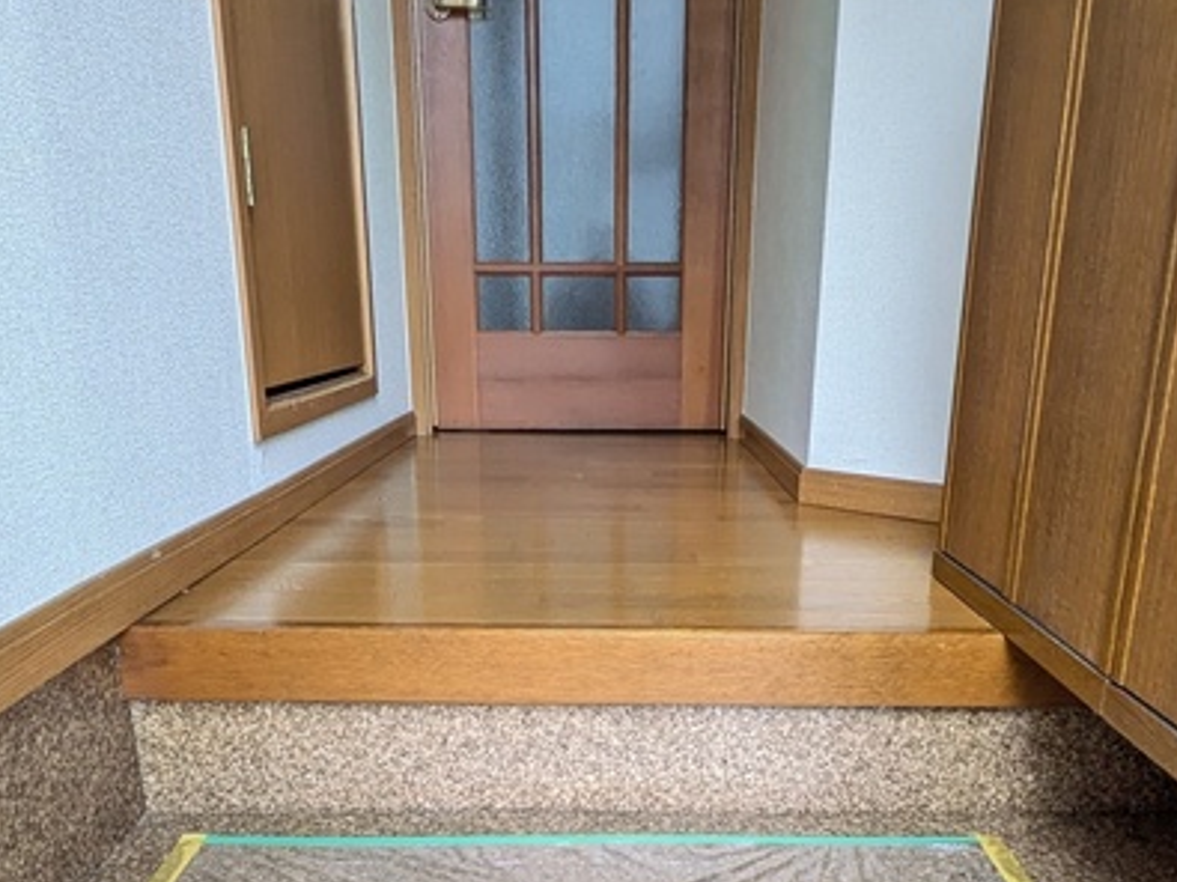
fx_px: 1156
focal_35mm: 34
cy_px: 706
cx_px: 614
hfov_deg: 54.0
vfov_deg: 40.1
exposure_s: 1/154
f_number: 2.2
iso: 49
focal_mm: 1.83
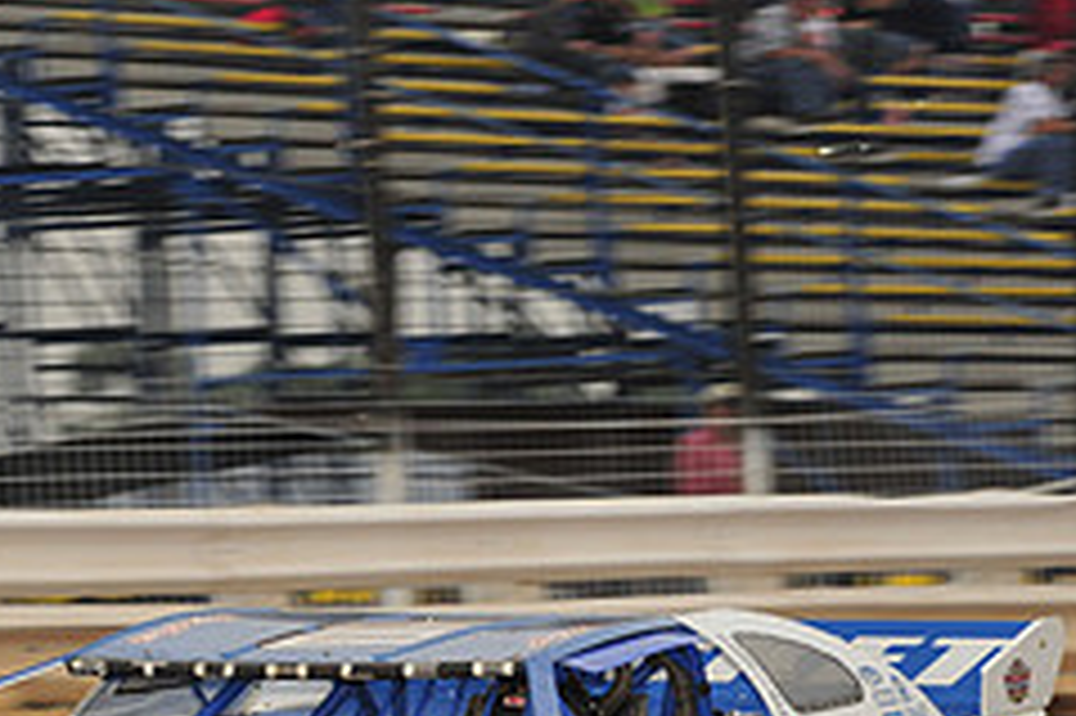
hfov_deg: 5.0
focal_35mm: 413
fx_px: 12335
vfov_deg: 3.3
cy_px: 815
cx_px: 270
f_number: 8
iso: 1000
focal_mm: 170
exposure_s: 1/320
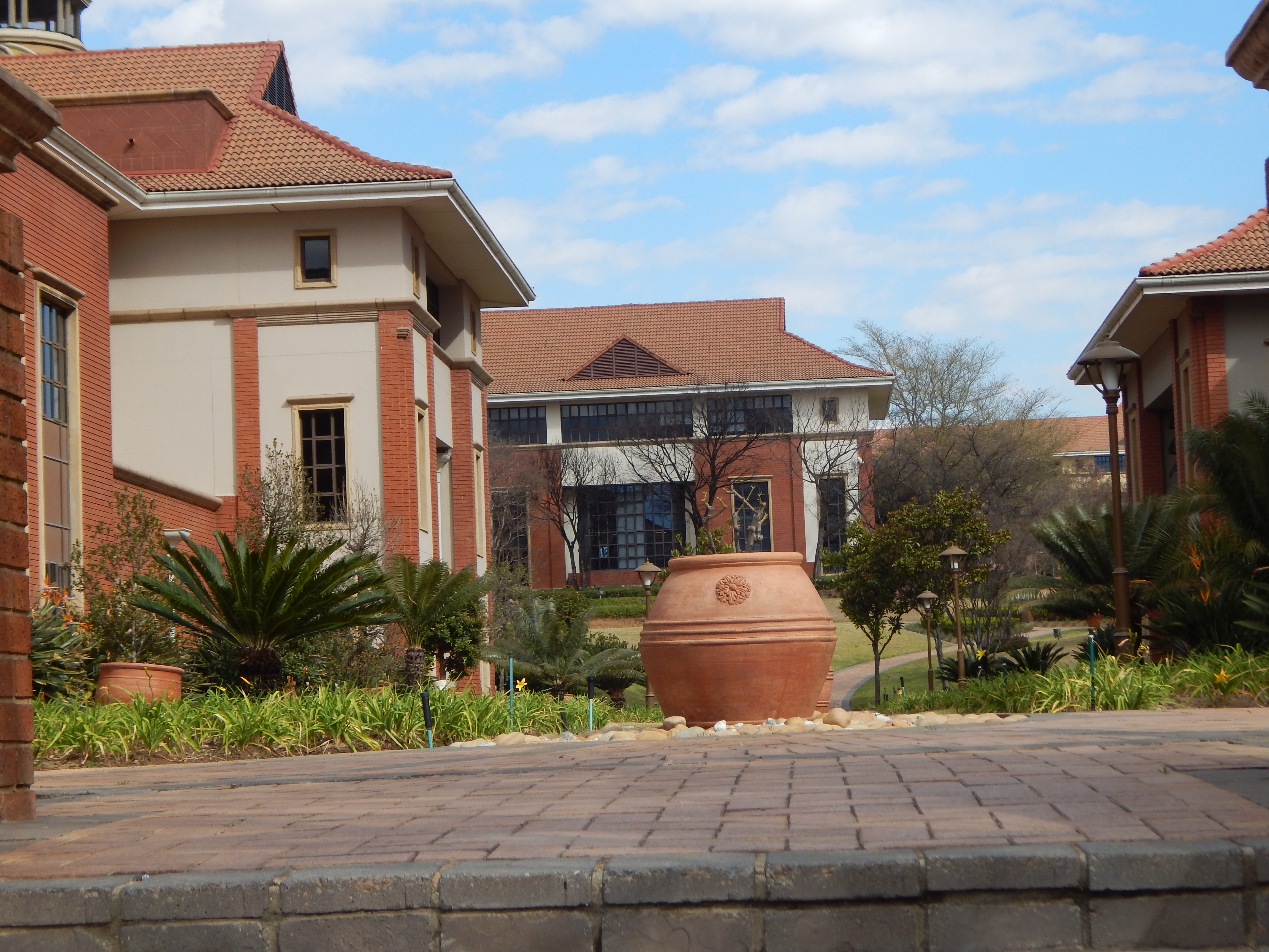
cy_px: 476
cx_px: 634
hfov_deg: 26.0
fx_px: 2749
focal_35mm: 75
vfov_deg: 19.6
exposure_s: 1/640
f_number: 4.2
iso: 125
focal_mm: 13.5
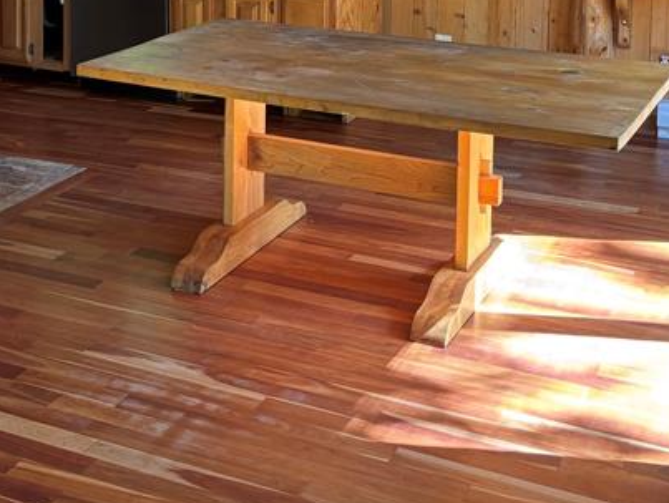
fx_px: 1277
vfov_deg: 21.0
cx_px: 103
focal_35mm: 66
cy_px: -73
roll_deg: -0.1
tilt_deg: -6.5
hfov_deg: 28.5
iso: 125
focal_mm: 5.96
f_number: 1.6
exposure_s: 1/66
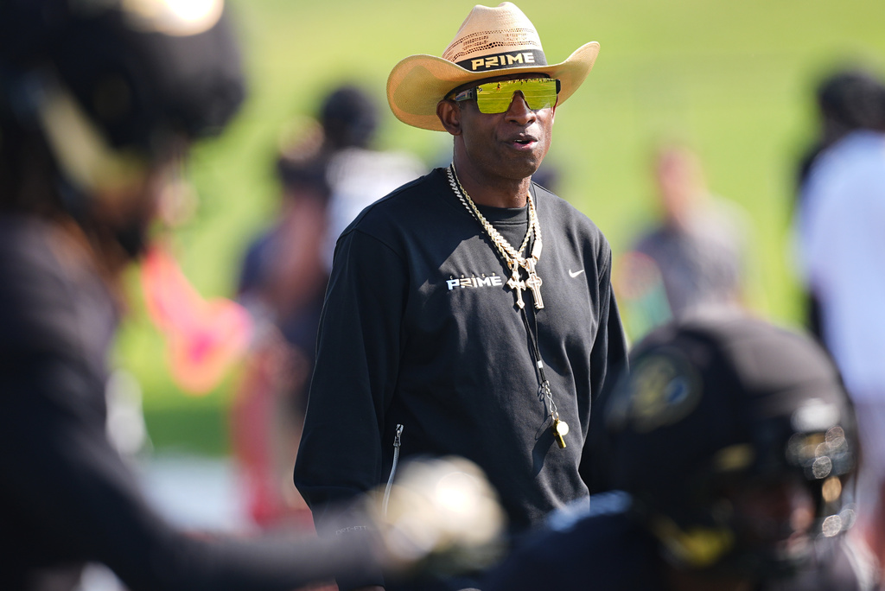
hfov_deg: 2.3
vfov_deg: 1.5
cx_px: 442
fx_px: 22137
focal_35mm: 900
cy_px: 296
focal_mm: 600
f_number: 4
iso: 200
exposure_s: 1/640
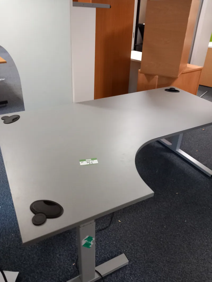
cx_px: 106
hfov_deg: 51.3
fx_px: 221
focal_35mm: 27
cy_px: 141
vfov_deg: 65.3
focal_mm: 4
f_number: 1.8
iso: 500
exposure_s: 1/20
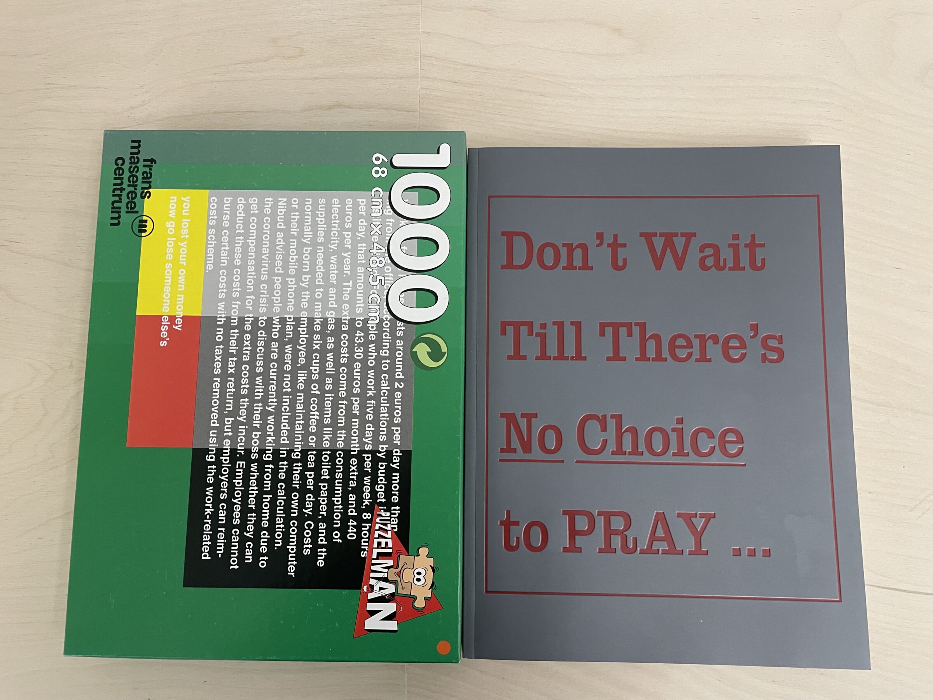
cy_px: 350
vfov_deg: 53.1
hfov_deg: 67.3
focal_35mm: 26
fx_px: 701
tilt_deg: -83.1
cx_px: 466
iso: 160
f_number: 1.6
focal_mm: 4.2
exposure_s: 1/50
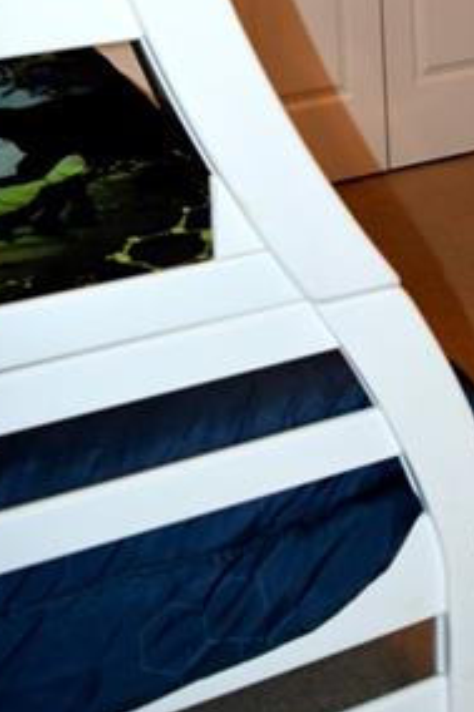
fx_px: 1443
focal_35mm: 73
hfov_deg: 17.6
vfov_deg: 25.4
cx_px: 604
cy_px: -105
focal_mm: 18
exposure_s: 1/60
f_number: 3.5
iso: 800
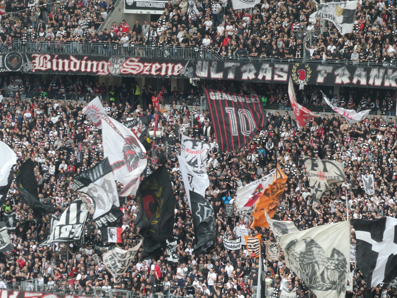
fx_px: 2776
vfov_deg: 6.1
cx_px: 213
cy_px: 157
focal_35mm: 242
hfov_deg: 8.2
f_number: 5.6
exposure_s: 1/80
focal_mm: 35.8
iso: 250
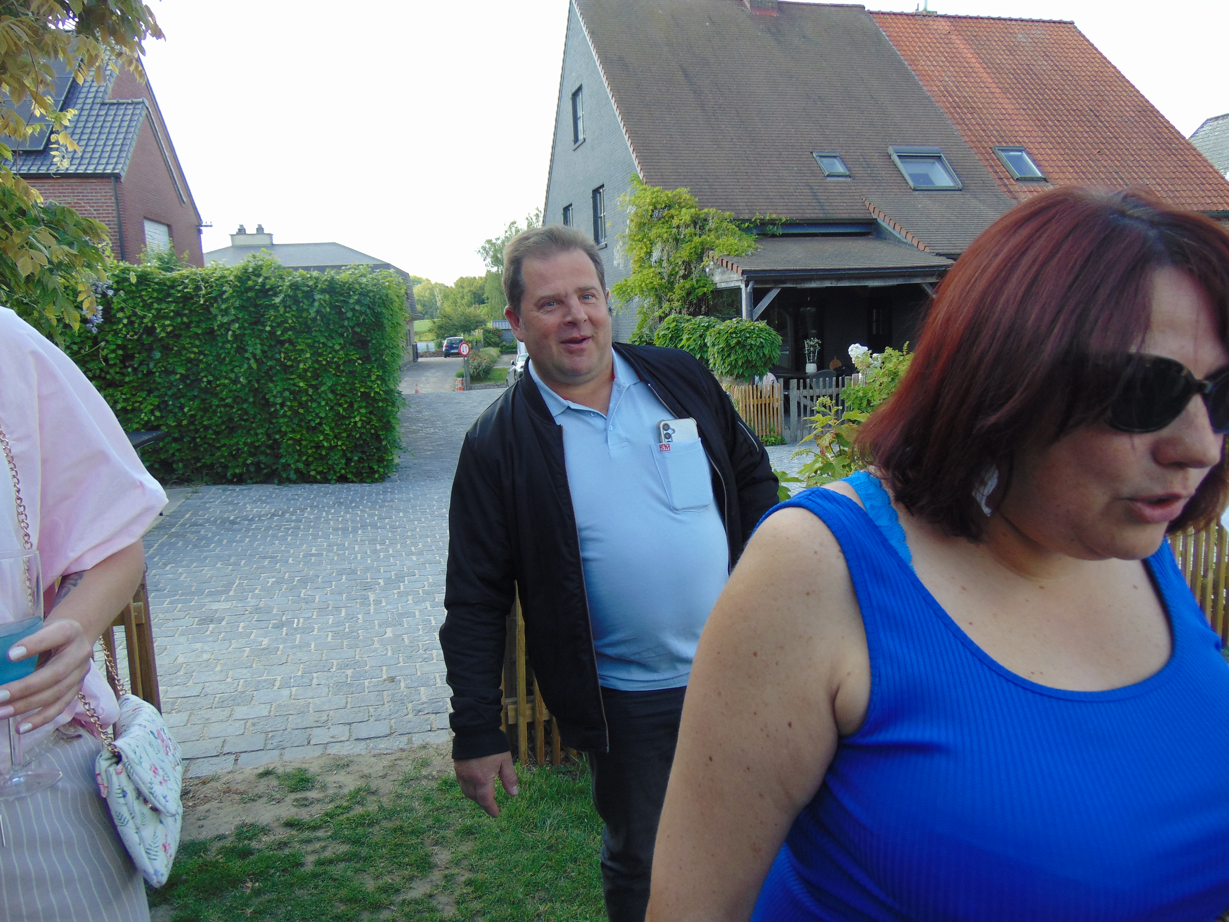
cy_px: 461
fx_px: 888
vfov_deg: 54.9
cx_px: 614
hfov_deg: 69.4
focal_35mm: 25
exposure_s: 1/250
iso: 80
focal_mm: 4.5
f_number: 3
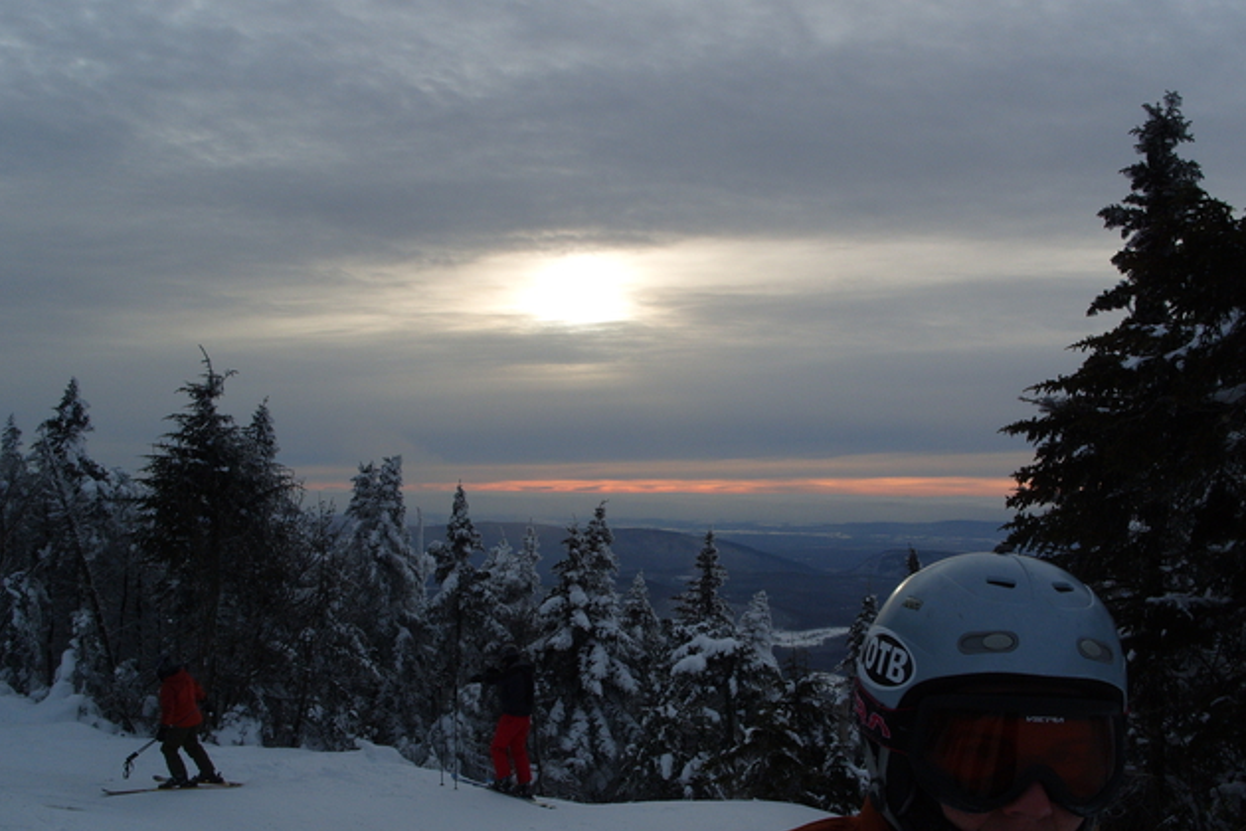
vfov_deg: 35.9
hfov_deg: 51.9
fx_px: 1281
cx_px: 617
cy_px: 445
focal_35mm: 37
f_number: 6.3
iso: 80
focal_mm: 7.8
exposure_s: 1/350
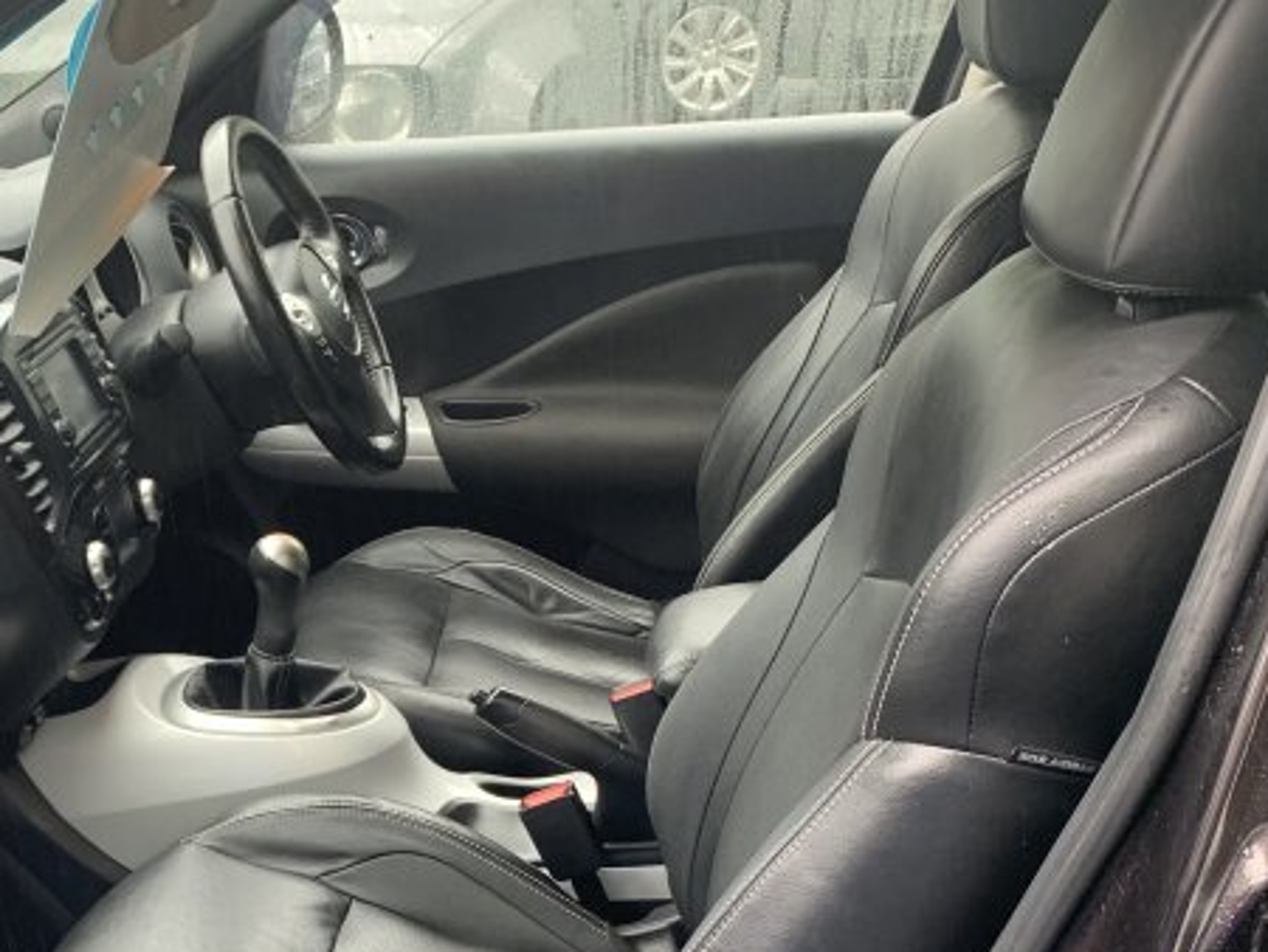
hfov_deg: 36.1
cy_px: 858
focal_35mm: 52
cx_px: 344
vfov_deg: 27.1
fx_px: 1906
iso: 100
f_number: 1.8
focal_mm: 4.25
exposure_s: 1/60
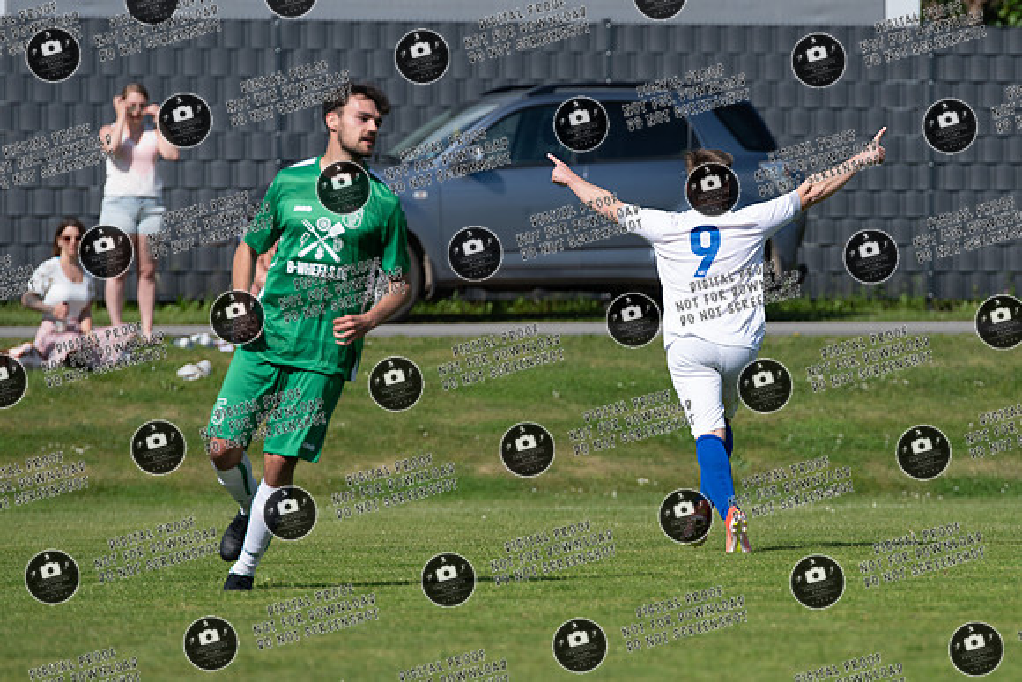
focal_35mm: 351
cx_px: 661
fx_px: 9956
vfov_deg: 3.9
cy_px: 299
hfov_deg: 5.9
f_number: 3.5
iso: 125
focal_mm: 195
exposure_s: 1/1600
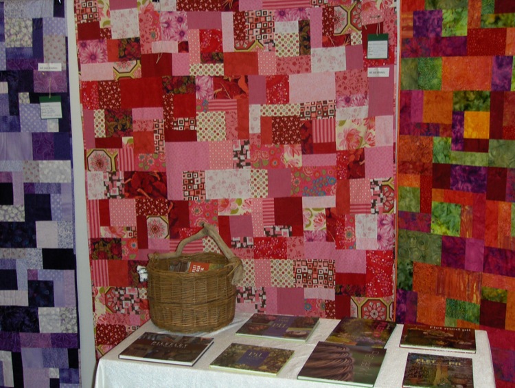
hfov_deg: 36.8
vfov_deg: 28.1
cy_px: 194
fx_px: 774
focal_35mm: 52
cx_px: 258
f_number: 3.7
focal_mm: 8.3
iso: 100
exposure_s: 1/60
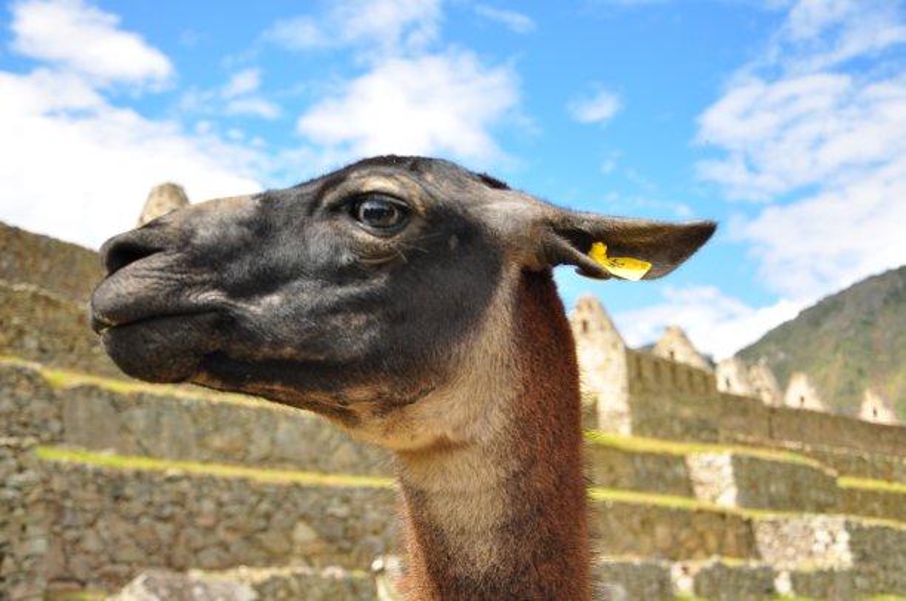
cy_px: 300
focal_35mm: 48
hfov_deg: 41.2
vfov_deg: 28.0
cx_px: 453
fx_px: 1206
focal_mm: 32
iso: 320
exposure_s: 1/800
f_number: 5
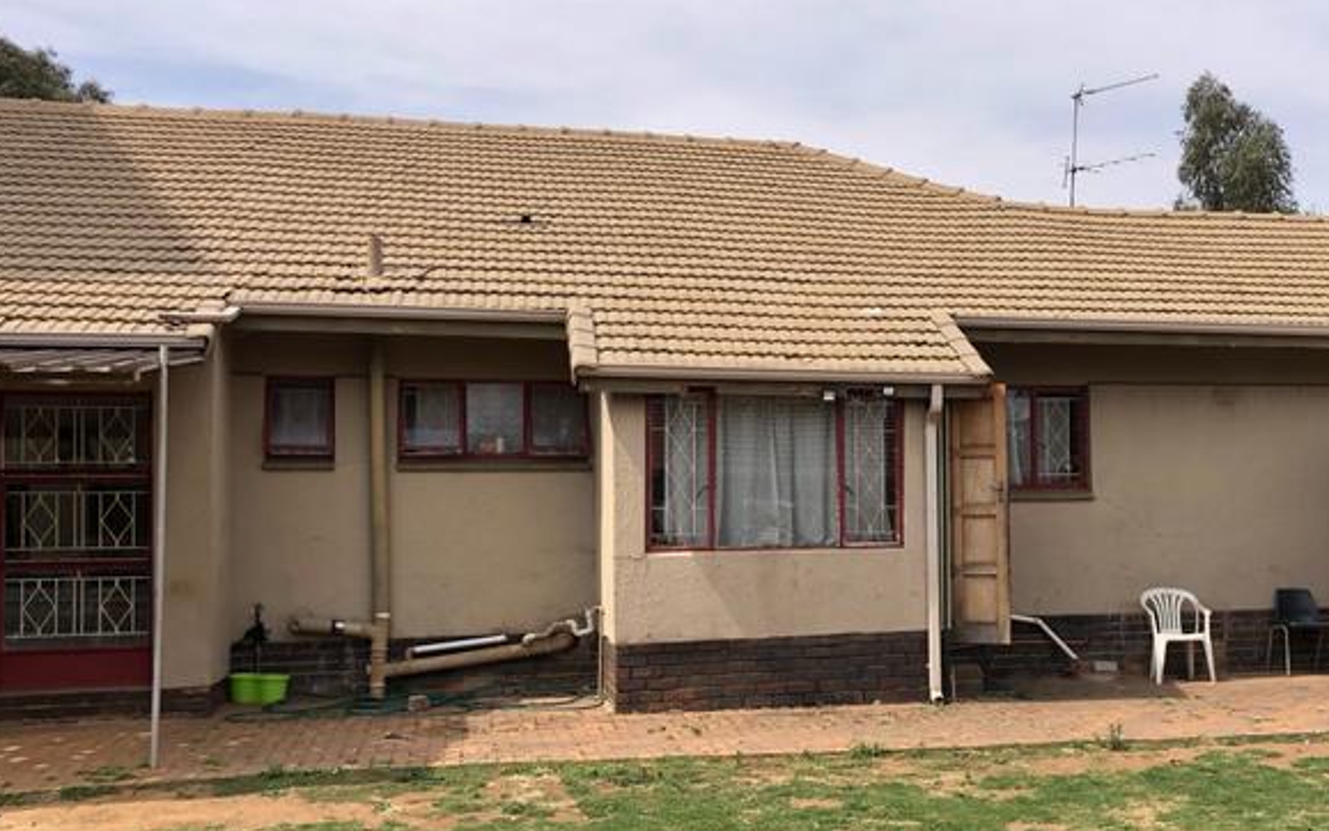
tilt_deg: +3.6
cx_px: 868
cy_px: 482
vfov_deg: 31.2
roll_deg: +1.0
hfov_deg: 47.6
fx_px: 1485
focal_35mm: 41
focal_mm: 4
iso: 20
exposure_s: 1/941
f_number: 1.8
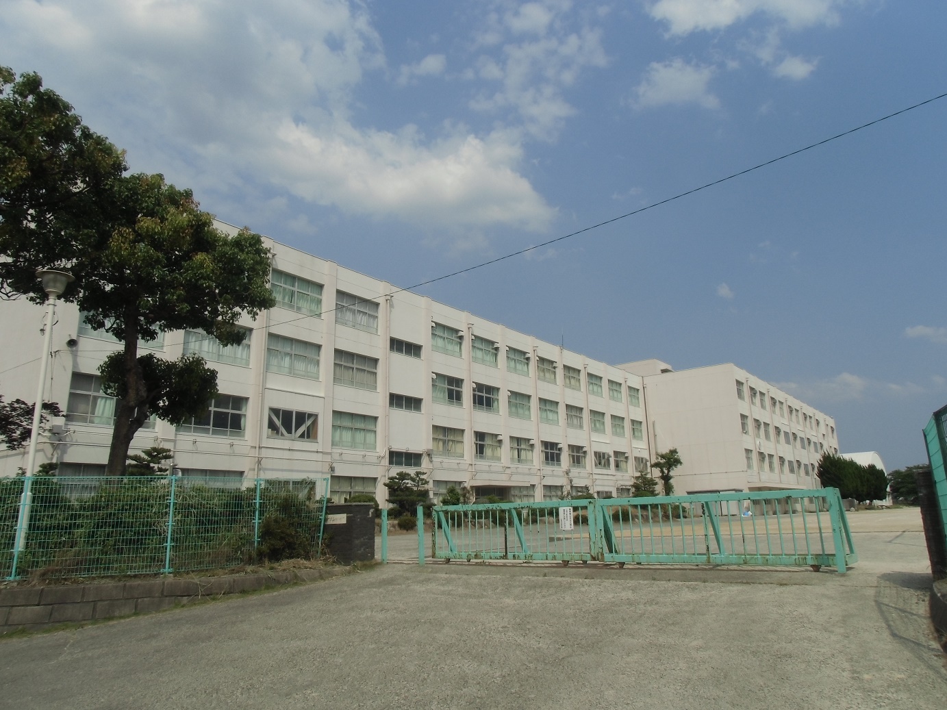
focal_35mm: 24
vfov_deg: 56.8
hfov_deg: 71.6
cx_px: 474
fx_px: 657
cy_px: 355
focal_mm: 4.24
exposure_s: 1/250
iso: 64
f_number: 7.9
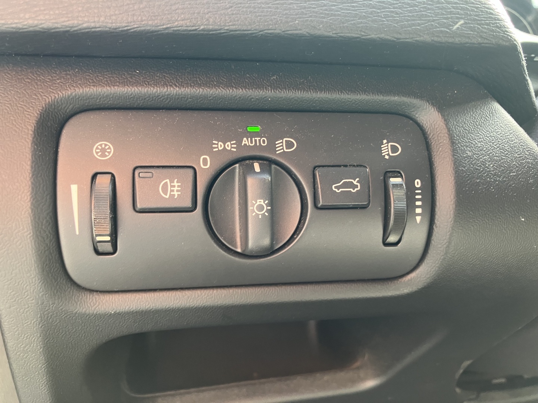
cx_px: 269
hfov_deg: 63.4
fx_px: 435
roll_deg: +1.5
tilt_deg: -0.8
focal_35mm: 28
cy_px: 202
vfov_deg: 49.7
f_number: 1.8
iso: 80
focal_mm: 3.99
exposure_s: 1/60
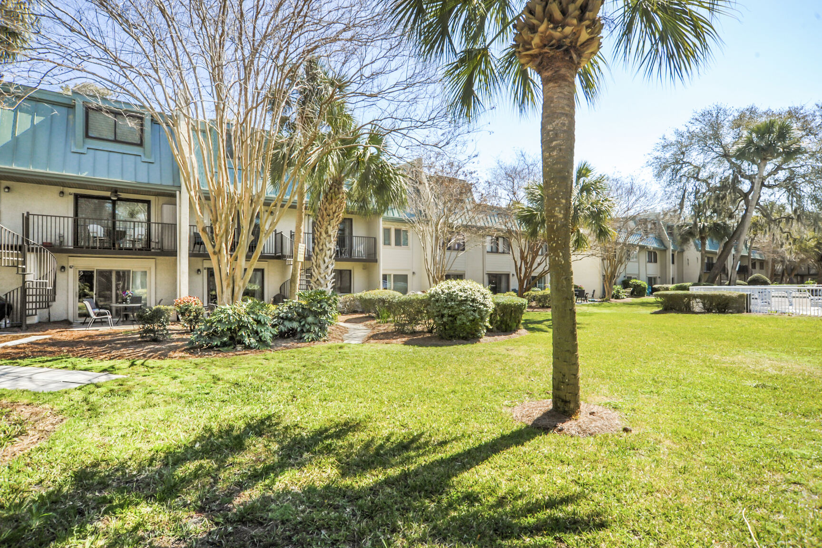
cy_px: 274
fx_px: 411
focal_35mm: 18
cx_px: 411
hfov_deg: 90.0
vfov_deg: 67.4
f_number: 11
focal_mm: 18
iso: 400
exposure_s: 1/320
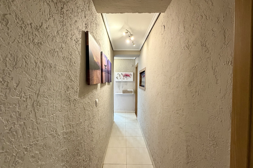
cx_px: 125
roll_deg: -0.5
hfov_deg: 100.4
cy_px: 83
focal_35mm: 15
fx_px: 105
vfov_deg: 77.3
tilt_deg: -1.8
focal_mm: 2.22
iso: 400
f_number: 2.2
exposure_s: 1/60
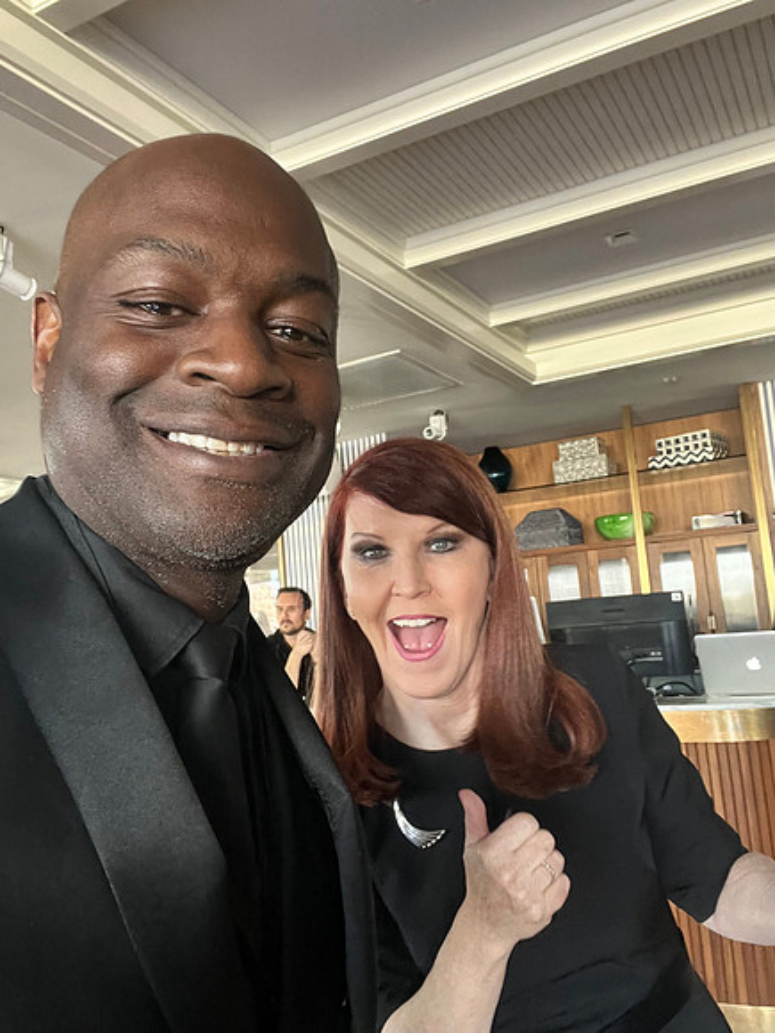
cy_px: 516
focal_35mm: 30
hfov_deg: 46.8
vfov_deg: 60.0
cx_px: 388
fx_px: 896
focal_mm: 2.71
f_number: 2.2
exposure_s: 1/40
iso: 400
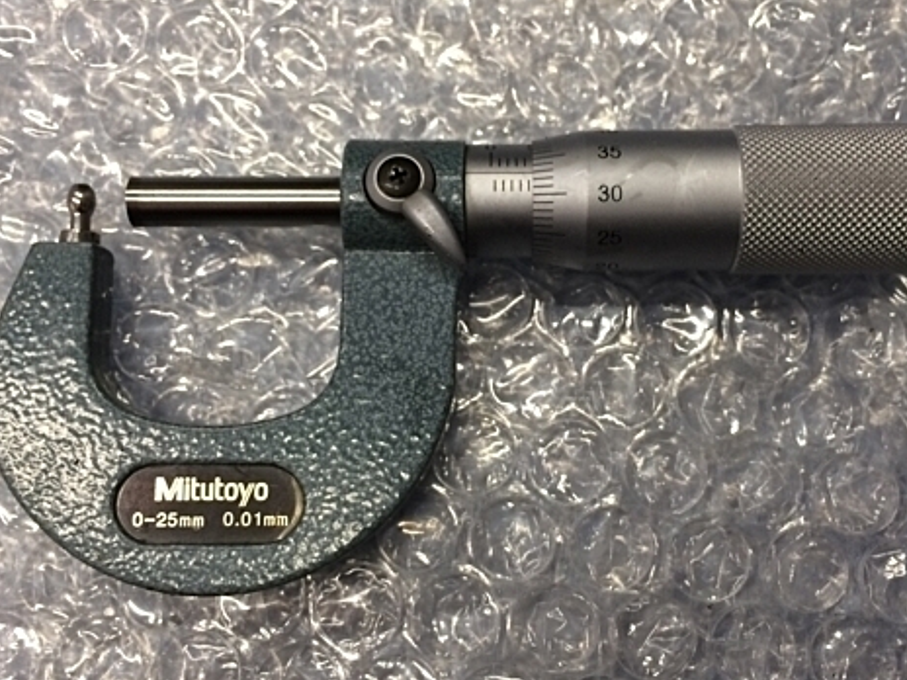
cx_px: 504
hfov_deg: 46.7
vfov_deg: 36.0
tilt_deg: -79.8
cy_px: 332
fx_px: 1048
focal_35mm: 40
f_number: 2.2
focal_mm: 4.15
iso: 80
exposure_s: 1/30
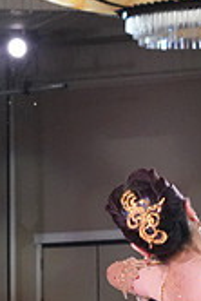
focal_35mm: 366
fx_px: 3059
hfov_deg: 3.7
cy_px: 473
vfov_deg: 5.6
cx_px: 287
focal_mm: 70
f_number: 5.6
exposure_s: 1/320
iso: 5000
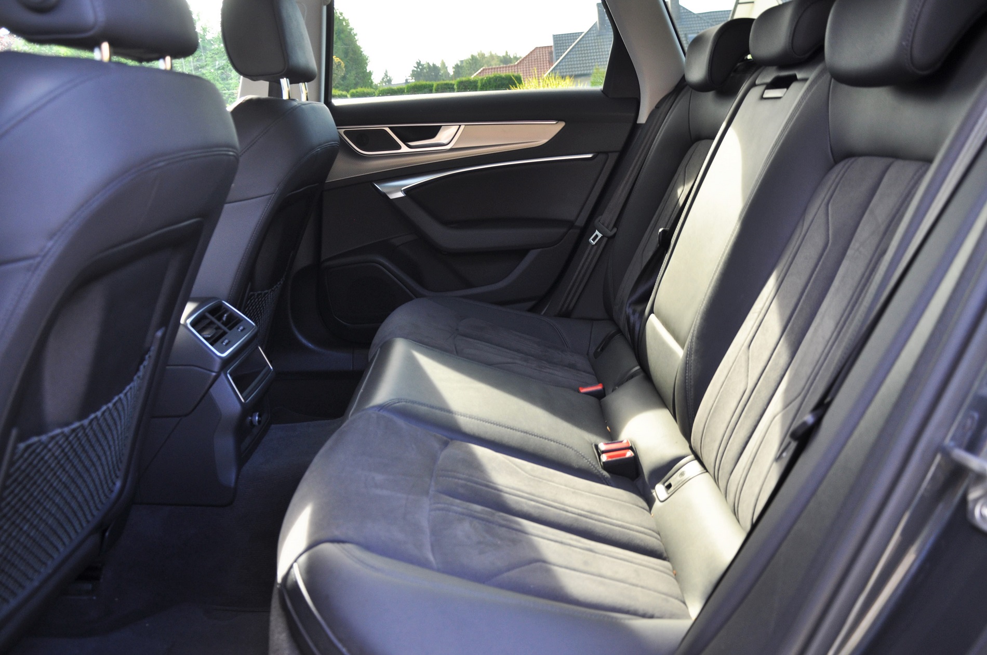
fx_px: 739
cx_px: 494
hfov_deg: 67.5
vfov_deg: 47.8
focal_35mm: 27
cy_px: 328
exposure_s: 1/60
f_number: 4
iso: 250
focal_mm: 18
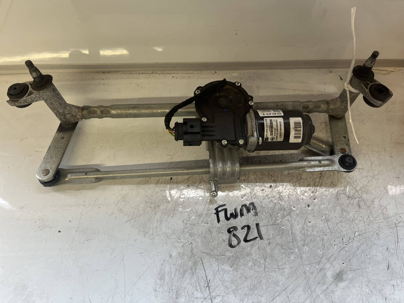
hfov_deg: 67.3
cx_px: 202
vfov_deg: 53.1
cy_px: 152
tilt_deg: -62.0
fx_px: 303
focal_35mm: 26
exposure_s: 1/121
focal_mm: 5.1
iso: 125
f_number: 1.6
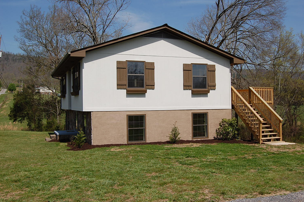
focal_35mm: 39
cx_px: 152
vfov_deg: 34.1
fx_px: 329
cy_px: 101
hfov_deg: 49.6
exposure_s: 1/500
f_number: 11
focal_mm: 26
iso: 200
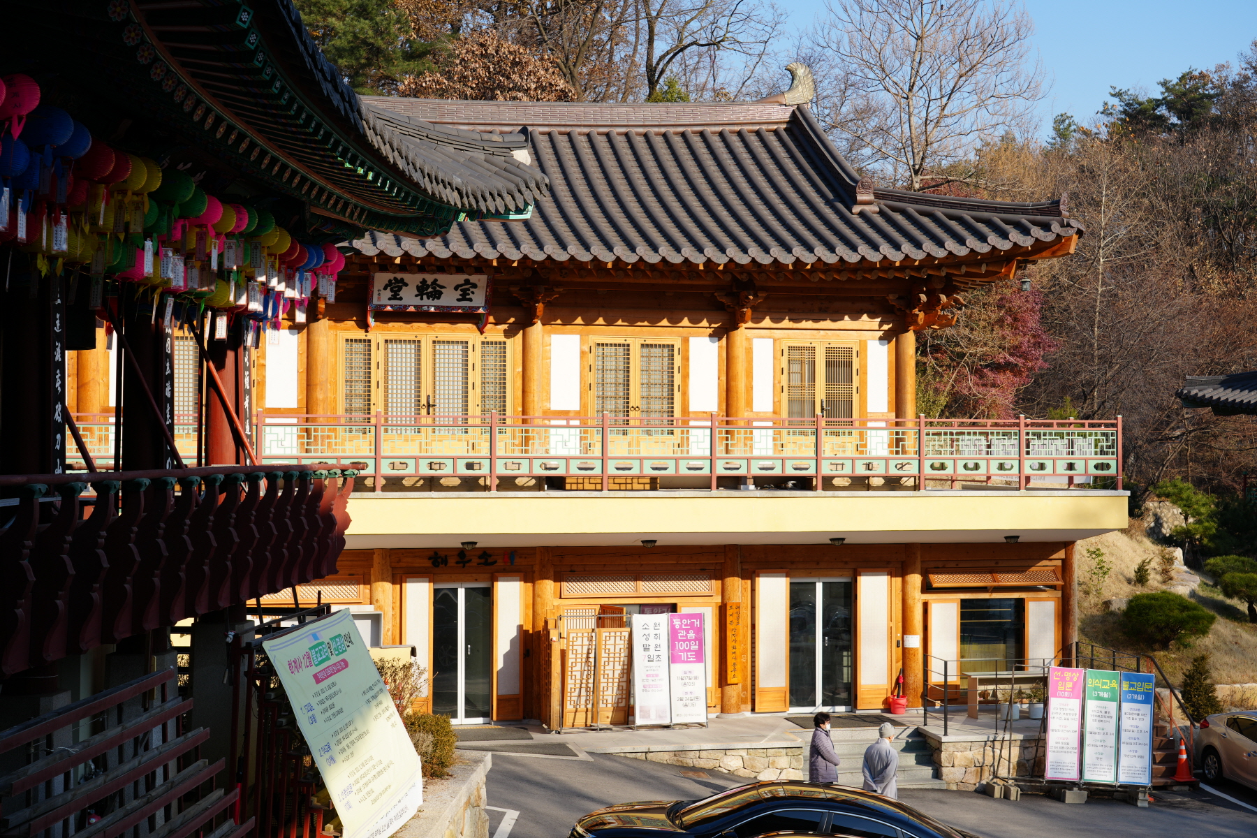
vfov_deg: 27.0
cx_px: 628
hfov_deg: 39.6
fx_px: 1746
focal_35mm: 50
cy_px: 419
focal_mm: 50
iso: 100
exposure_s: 1/250
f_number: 6.3
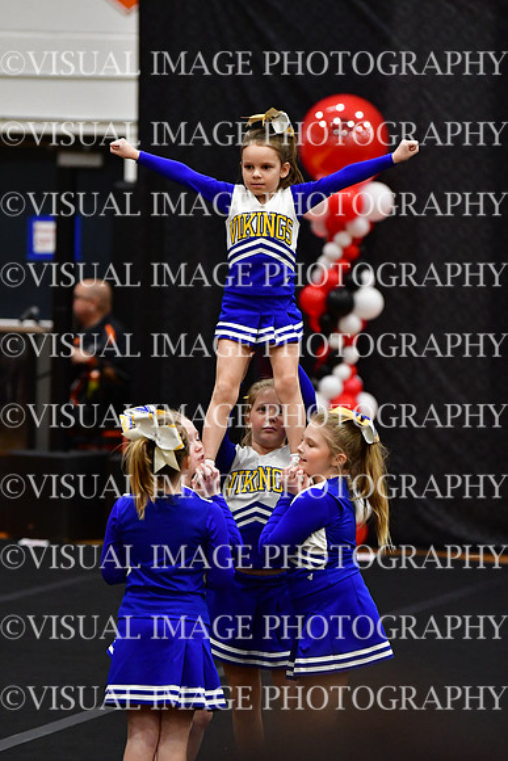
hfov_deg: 6.1
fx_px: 4759
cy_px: 380
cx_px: 254
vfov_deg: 9.1
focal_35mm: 225
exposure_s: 1/800
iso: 4000
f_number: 2.8
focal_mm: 150
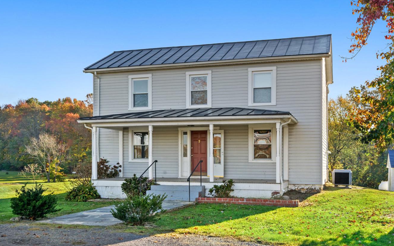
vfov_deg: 32.8
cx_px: 209
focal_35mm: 39
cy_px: 124
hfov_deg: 50.4
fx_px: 419
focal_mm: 35
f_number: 13
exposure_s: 1/250
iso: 320
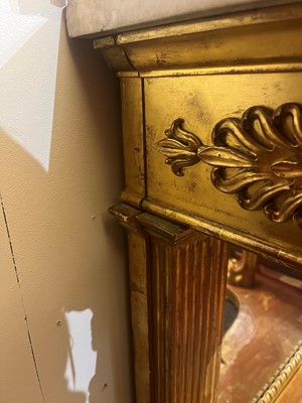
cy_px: 202
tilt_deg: -21.6
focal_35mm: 26
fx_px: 302
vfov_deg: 67.3
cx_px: 151
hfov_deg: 53.1
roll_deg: +0.9
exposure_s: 1/33
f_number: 1.6
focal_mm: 5.1
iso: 500
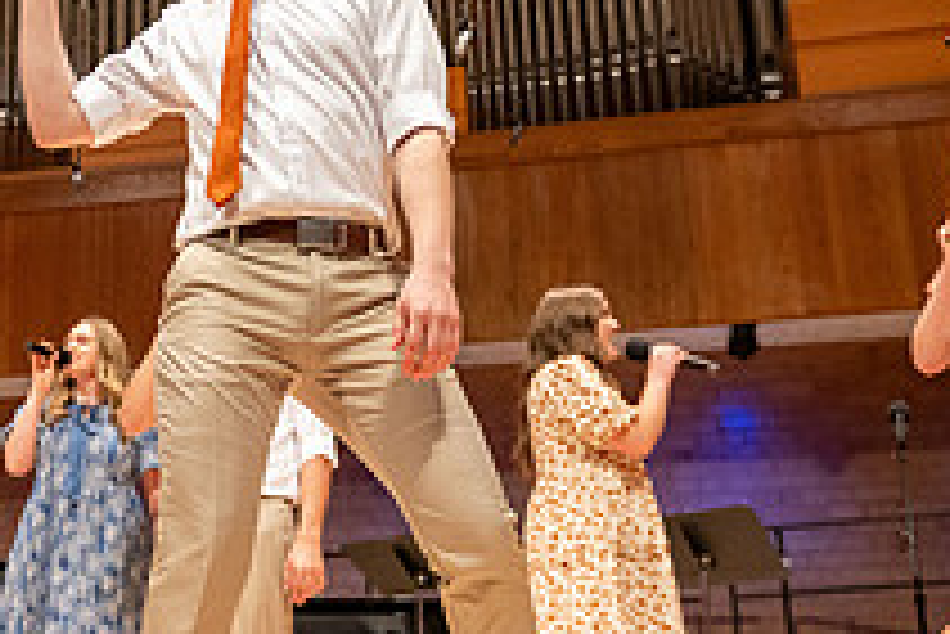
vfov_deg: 20.6
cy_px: 254
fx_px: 1743
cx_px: 144
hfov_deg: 29.5
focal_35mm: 66
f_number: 2.8
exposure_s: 1/500
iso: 3200
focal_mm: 24
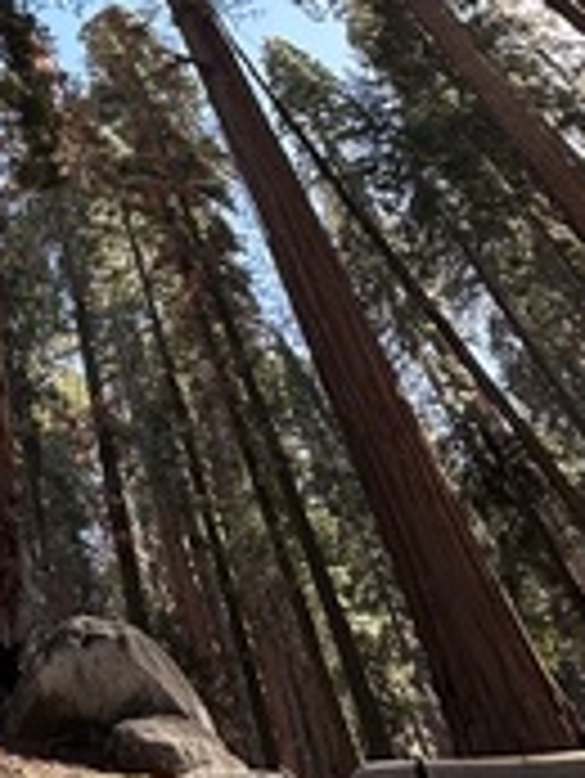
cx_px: -54
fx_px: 945
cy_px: -162
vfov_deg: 35.1
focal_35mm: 42
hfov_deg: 30.8
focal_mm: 2.22
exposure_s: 1/262
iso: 40
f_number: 2.2
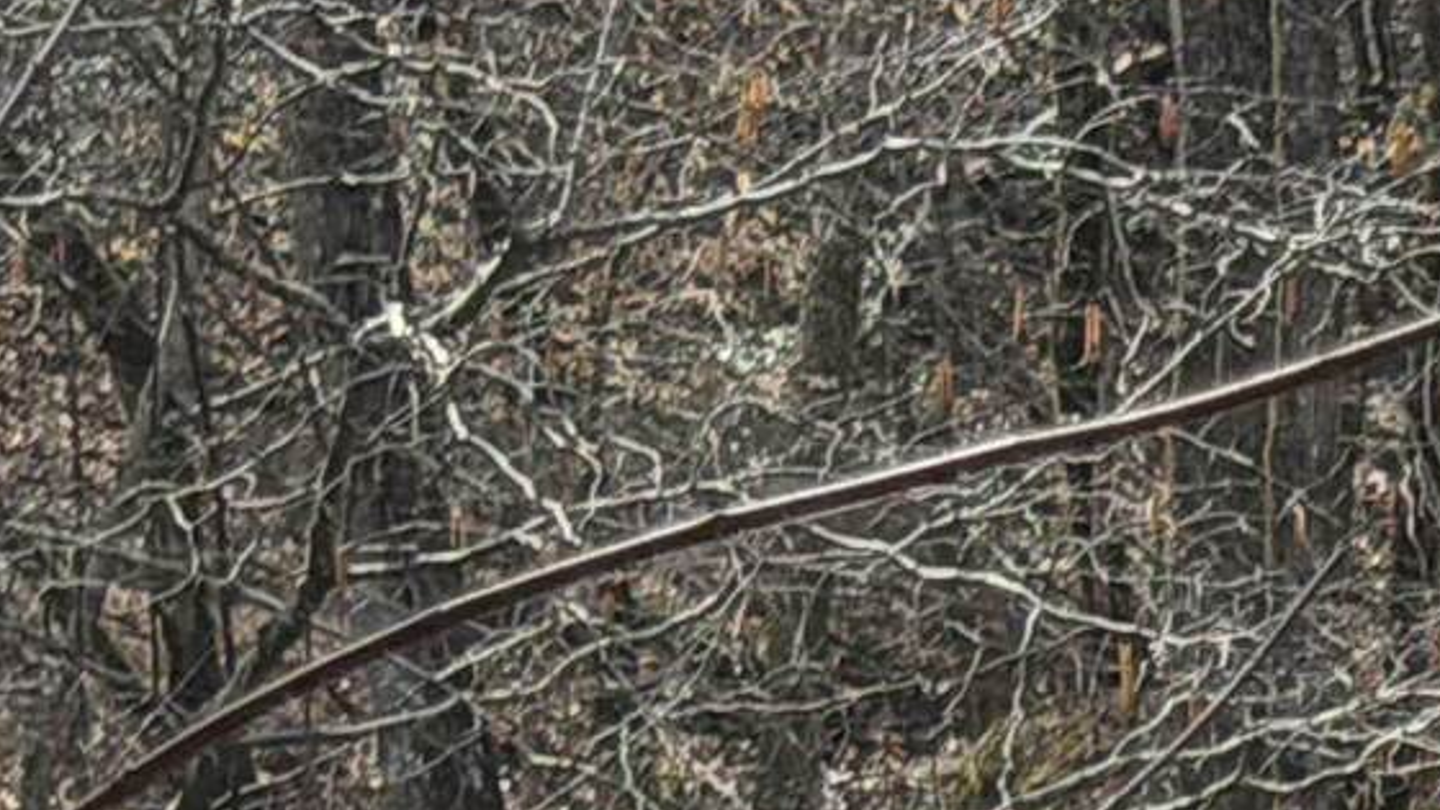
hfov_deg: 7.2
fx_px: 10959
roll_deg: -1.0
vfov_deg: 4.0
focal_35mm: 287
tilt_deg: -12.7
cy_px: 2811
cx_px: 2919
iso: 80
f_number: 1.78
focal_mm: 6.76
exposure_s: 1/2208
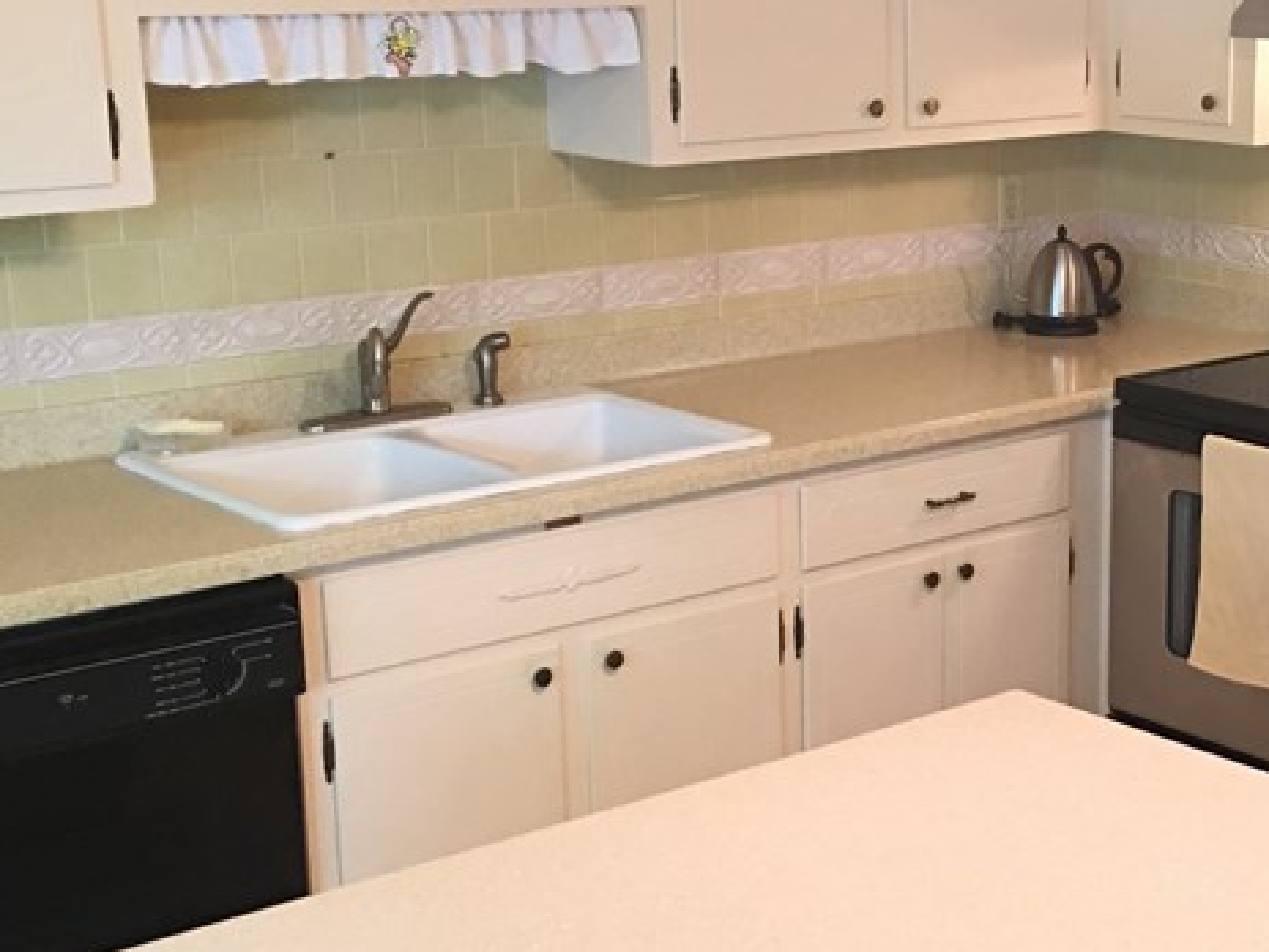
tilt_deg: -14.1
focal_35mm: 64
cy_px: 564
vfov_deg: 22.9
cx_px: 1072
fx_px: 2346
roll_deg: -1.3
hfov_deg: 29.4
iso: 64
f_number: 2.2
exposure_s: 1/15
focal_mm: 4.15
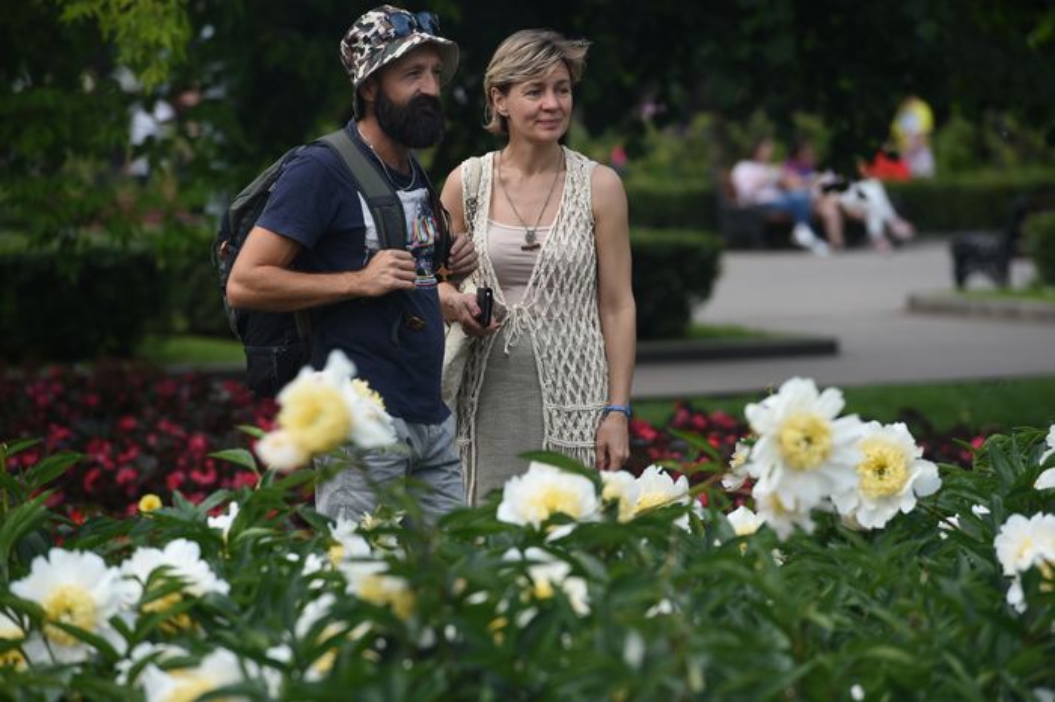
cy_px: 351
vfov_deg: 6.9
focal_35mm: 200
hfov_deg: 10.3
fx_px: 5858
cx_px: 528
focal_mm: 200
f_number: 5
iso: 250
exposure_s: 1/800
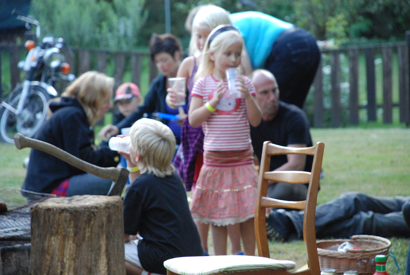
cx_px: 205
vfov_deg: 6.8
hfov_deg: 10.1
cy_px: 138
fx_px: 2309
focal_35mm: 202
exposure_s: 1/160
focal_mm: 135
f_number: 5.6
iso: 1600
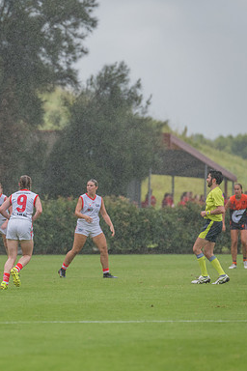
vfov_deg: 4.6
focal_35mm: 453
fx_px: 4662
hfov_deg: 3.0
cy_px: 186
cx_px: -15
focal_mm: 300
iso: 800
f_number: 5.6
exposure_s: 1/2000
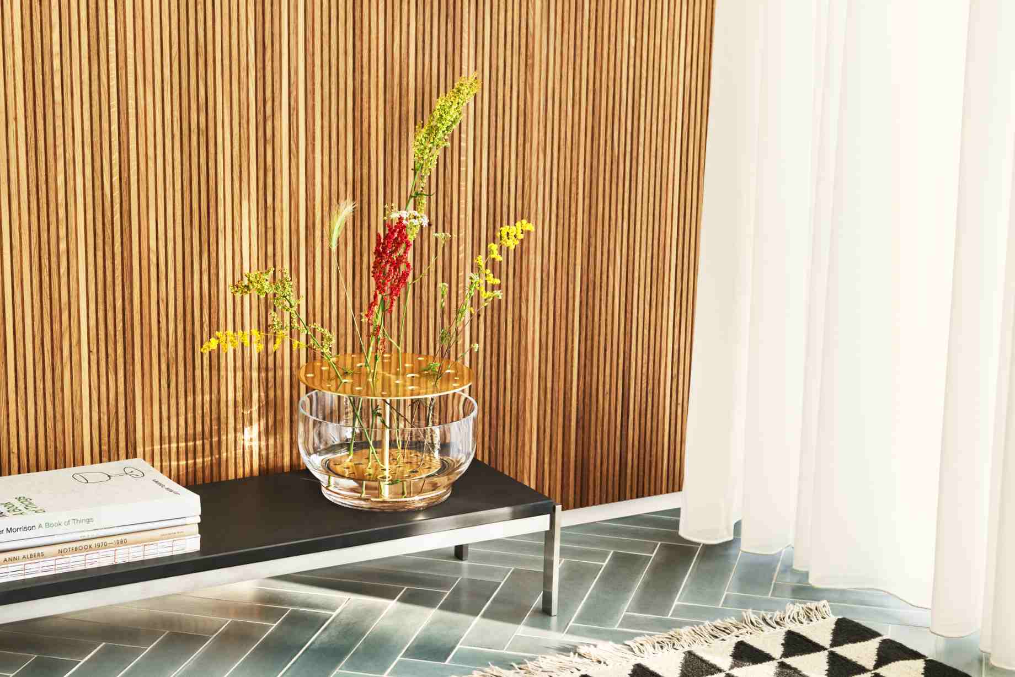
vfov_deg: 19.5
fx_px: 1974
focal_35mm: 70
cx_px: 508
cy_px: 338
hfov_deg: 28.8
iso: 100
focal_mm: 70
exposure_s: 1/10
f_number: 6.3
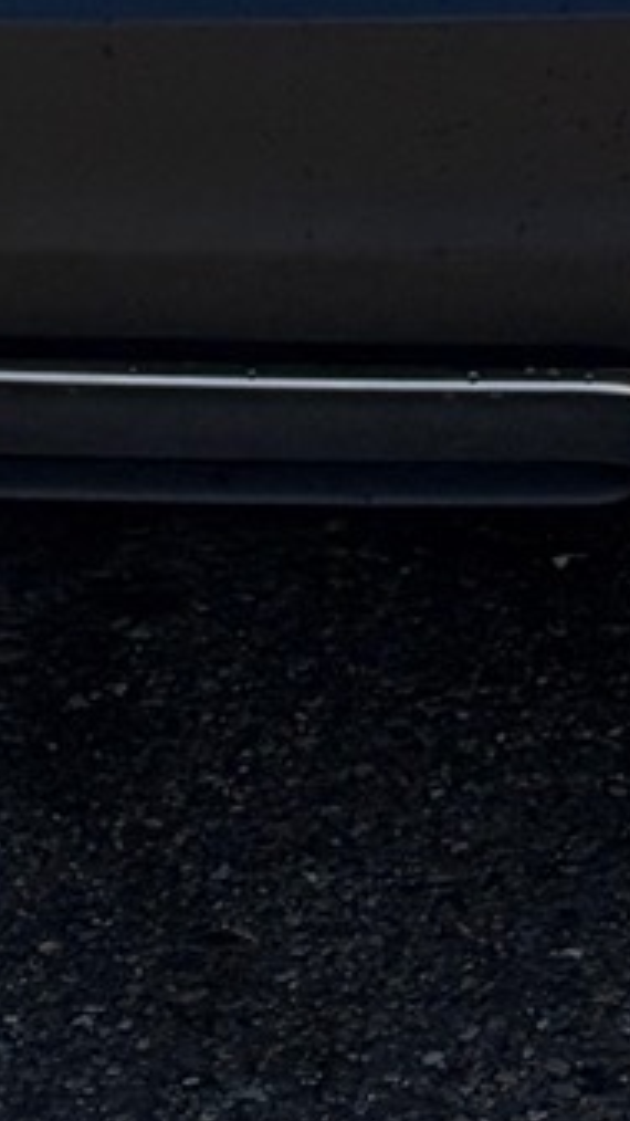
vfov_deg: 11.3
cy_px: -1274
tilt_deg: -6.0
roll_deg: -1.3
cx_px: 1144
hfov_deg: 7.0
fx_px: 5021
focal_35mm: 169
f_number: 1.6
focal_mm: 5.96
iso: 50
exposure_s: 1/2639
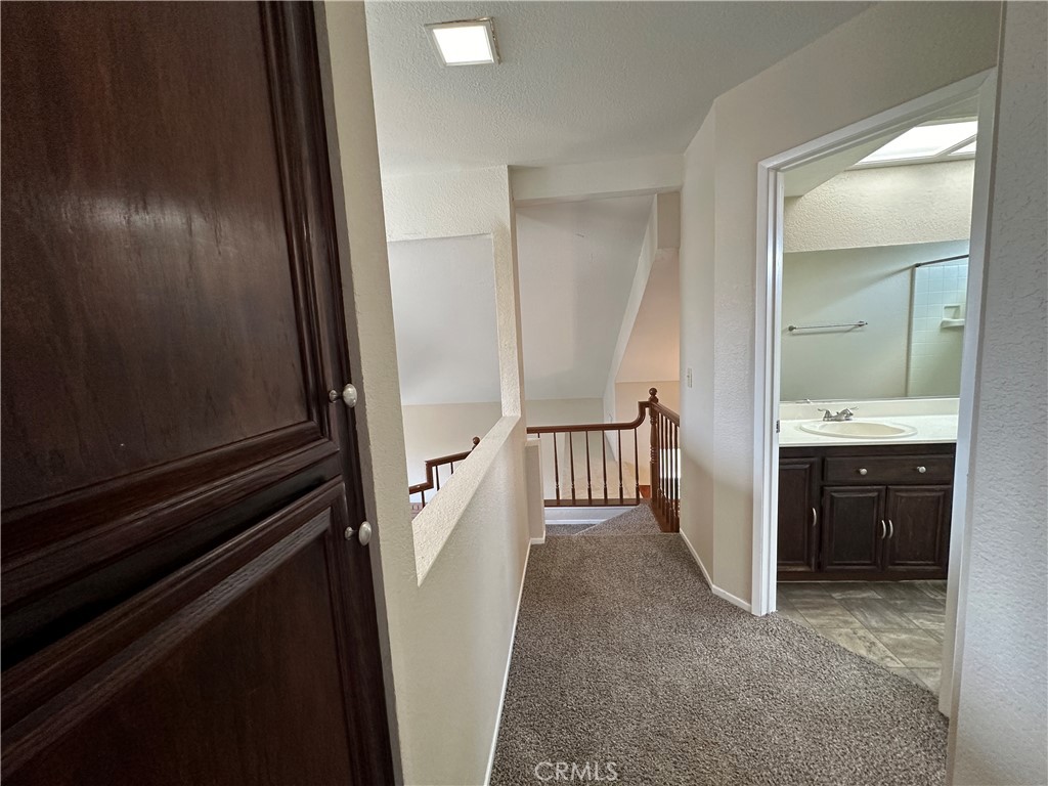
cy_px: 393
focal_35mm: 14
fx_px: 424
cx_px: 524
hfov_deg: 102.1
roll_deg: +3.2
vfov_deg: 85.7
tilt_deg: -5.6
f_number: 2.2
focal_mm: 2.22
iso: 250
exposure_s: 1/120
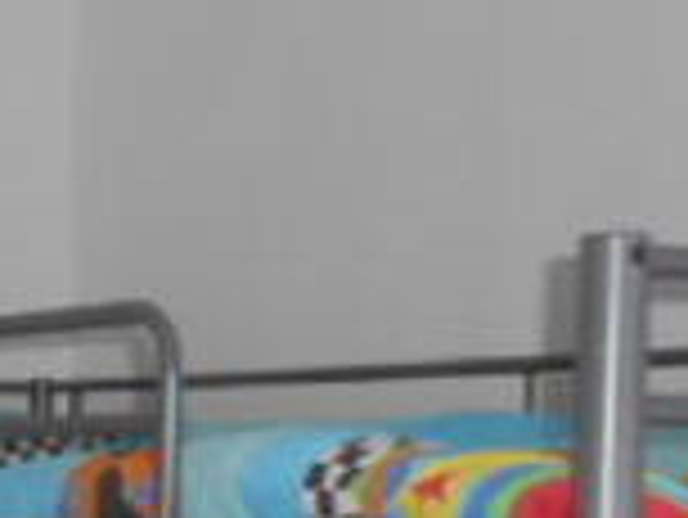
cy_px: 624
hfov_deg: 15.4
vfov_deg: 12.7
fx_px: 2268
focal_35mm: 114
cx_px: -461
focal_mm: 5.1
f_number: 3.4
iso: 200
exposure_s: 1/25
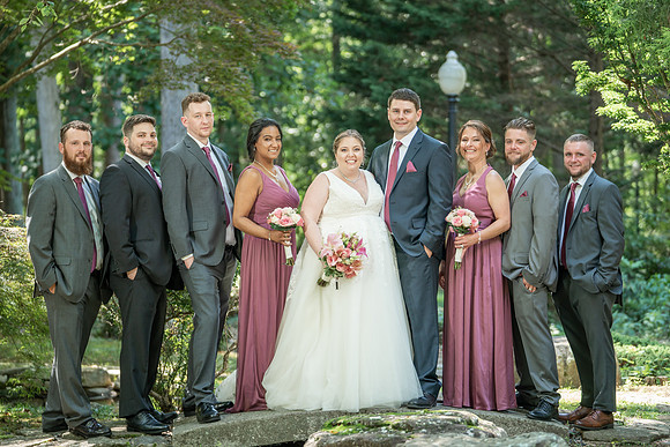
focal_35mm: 106
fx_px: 1975
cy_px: 217
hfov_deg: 19.3
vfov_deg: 12.9
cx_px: 325
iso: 200
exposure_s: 1/200
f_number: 2.8
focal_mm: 101
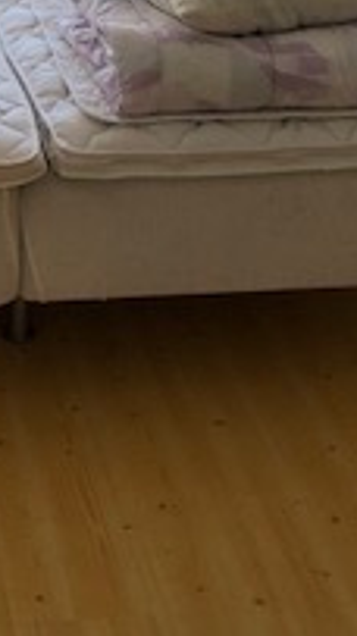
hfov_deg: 12.5
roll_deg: -0.4
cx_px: 6
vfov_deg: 20.9
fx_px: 1618
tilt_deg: -15.9
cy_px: -110
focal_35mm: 96
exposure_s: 1/100
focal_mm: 3.99
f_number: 1.8
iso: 32
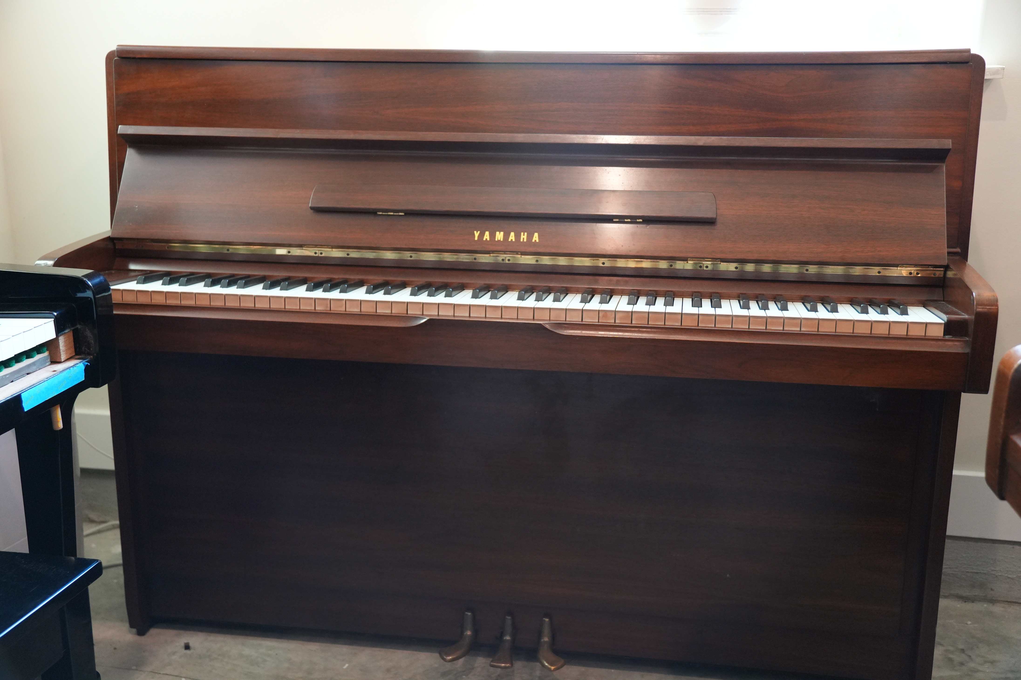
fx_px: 1063
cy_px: 340
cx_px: 510
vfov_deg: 35.5
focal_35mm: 38
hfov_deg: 51.3
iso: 2000
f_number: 2.8
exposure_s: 1/160
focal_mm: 25
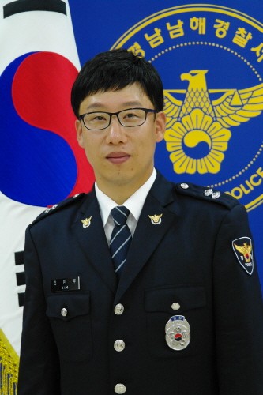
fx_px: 921
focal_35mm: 84
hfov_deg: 16.3
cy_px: 198
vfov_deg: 24.2
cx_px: 132
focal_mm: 55
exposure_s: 1/15
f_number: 5.6
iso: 640
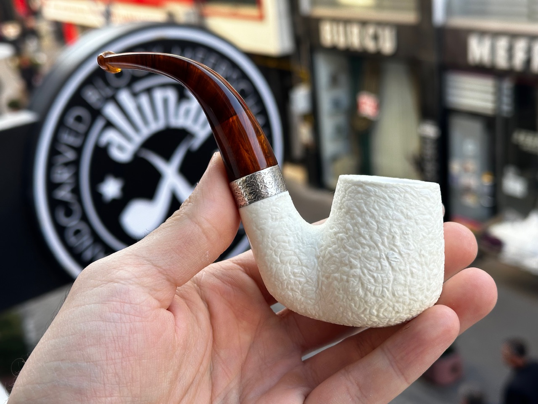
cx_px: 269
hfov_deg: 39.7
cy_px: 202
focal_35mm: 48
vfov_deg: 30.3
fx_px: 746
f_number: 1.78
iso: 50
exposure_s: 1/198
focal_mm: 6.86
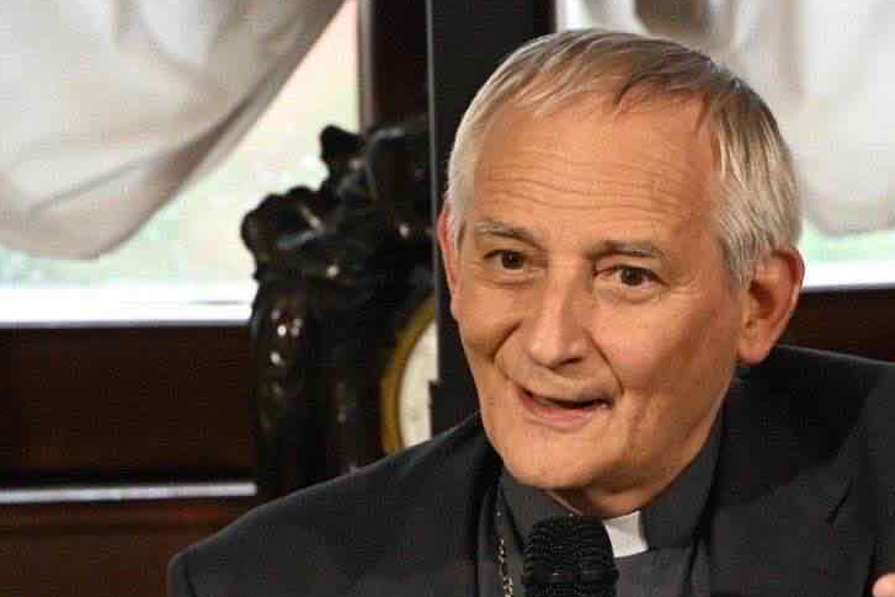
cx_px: 616
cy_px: 548
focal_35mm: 557
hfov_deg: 3.7
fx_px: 13849
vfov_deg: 2.5
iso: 3200
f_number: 4
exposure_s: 1/250
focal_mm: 200
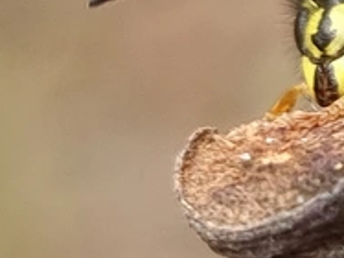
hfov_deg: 20.4
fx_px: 884
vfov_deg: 16.6
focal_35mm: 89
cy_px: 148
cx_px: 425
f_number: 1.8
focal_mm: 5.4
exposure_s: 1/50
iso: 64
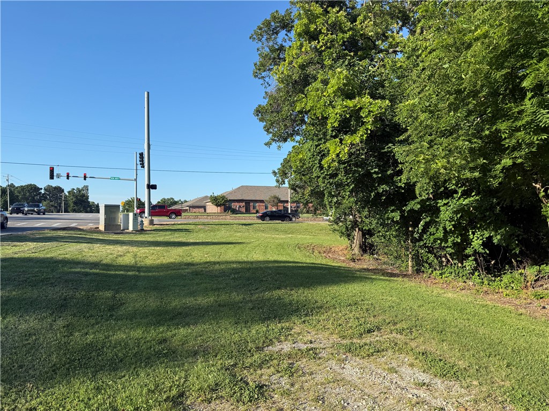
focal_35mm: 24
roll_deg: -0.8
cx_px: 274
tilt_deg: +1.7
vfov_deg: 56.8
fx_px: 381
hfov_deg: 71.6
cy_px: 206
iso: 80
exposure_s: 1/2525
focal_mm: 6.76
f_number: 1.78
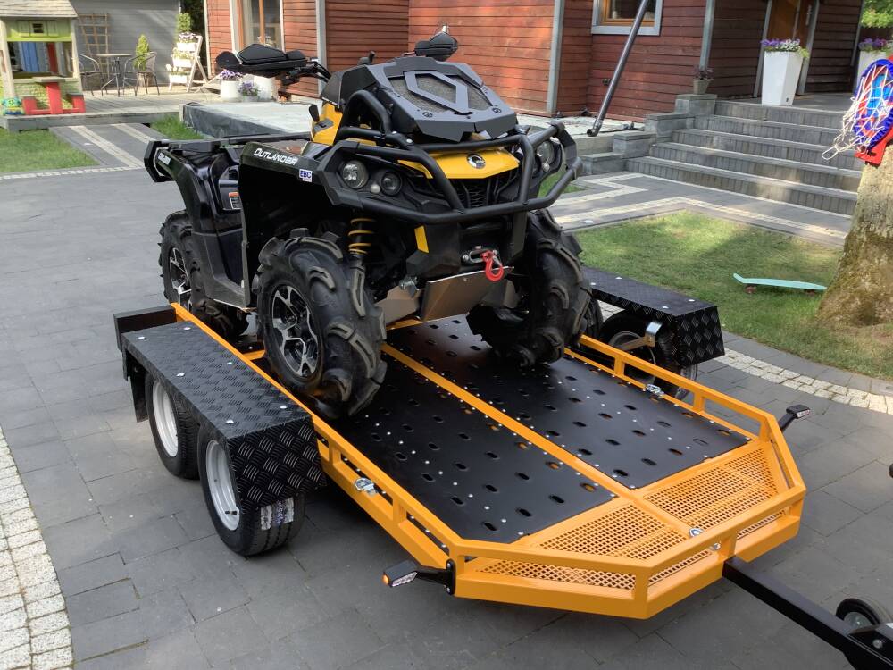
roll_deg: -1.3
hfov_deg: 58.4
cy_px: 335
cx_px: 446
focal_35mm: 31
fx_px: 800
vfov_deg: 45.4
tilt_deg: -20.5
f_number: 2.4
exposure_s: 1/120
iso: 40
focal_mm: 3.3
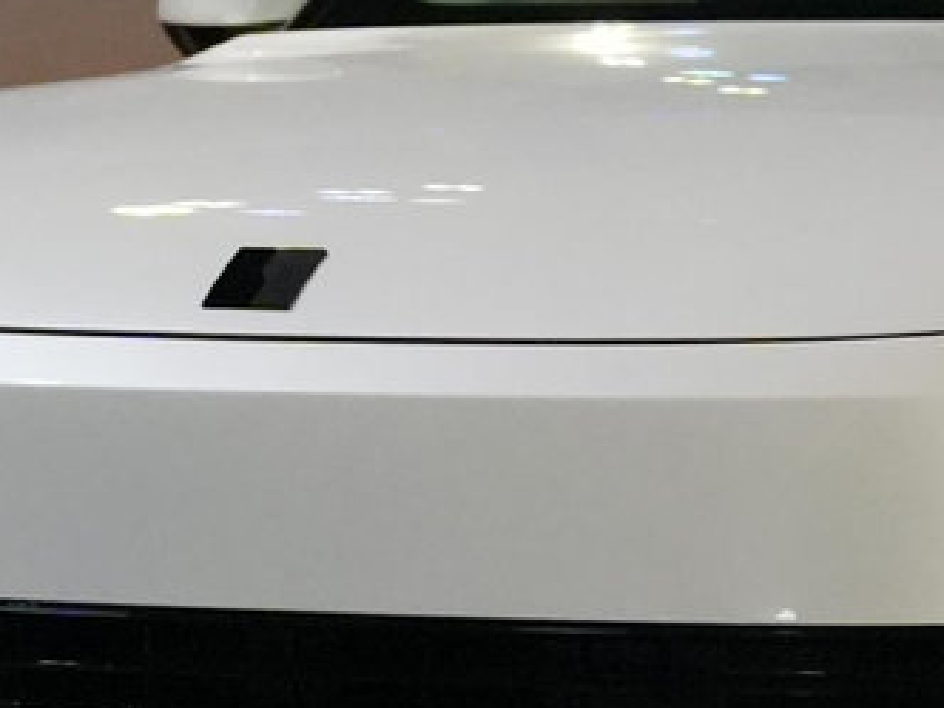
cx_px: 989
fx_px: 6790
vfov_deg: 6.0
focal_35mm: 249
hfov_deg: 7.9
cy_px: 408
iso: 5000
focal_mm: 28
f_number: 2.8
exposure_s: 1/160
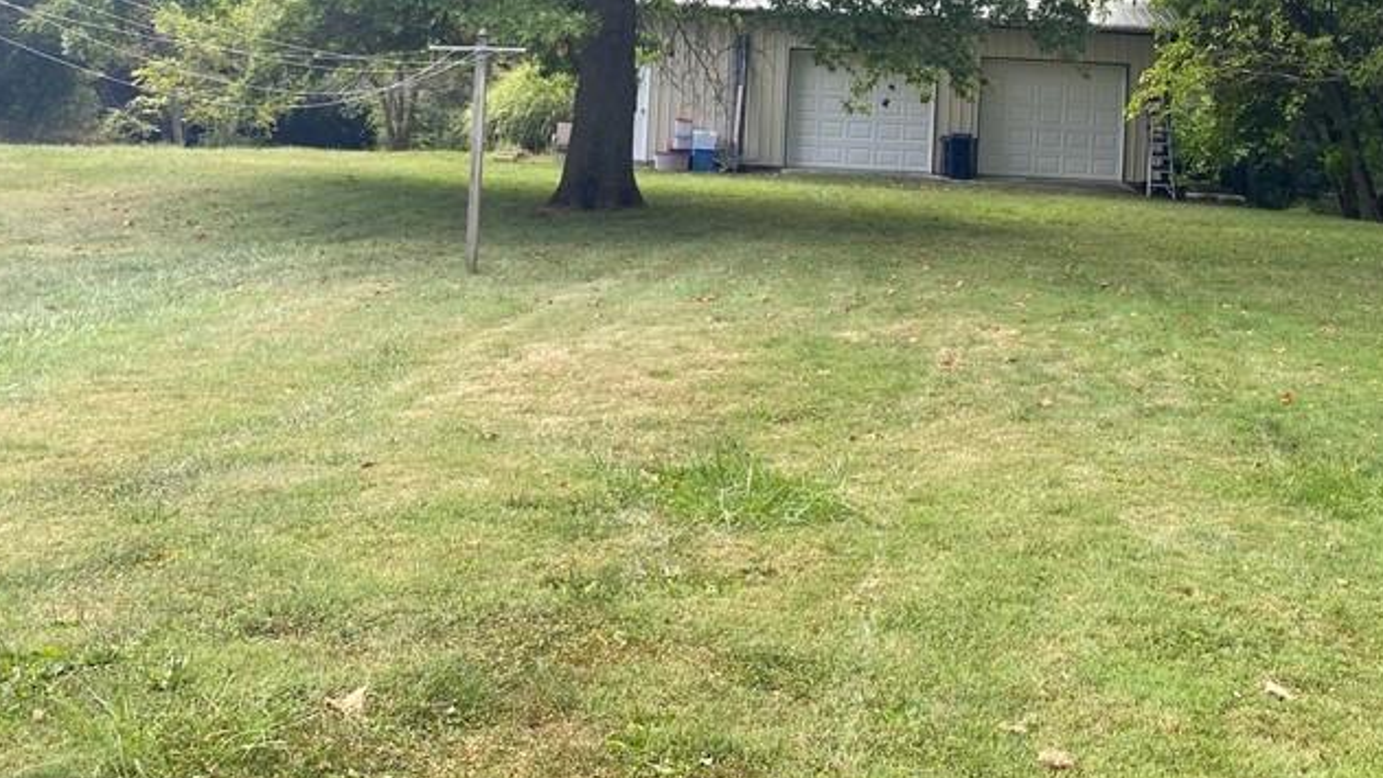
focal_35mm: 46
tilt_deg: -3.5
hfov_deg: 44.0
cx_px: 921
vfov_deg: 25.3
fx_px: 1687
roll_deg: -1.9
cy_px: 103
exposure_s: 1/193
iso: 32
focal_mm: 4.25
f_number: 1.8
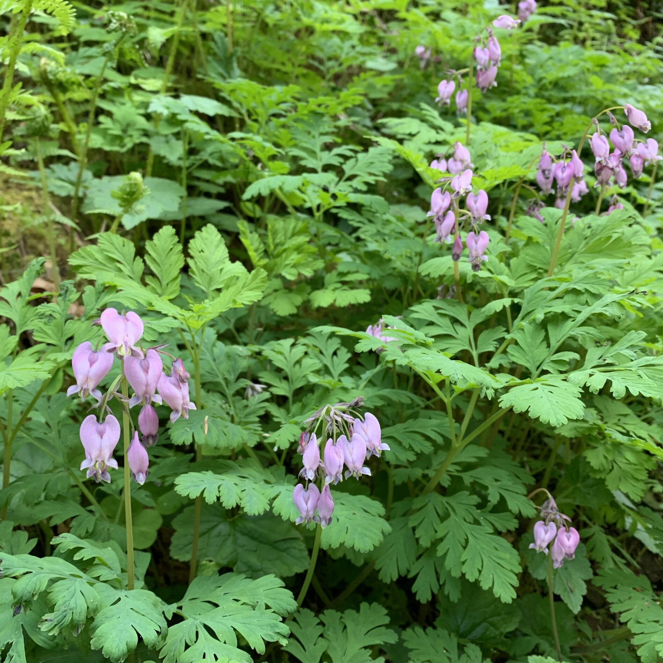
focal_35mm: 31
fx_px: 672
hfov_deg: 52.5
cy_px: 334
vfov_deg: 52.5
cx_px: 302
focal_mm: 4.25
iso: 100
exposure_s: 1/60
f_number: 1.8
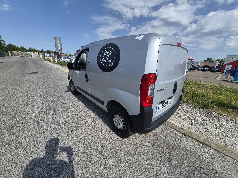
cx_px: 119
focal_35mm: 13
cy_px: 89
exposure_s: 1/3333
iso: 40
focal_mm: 1.74
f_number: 2.2
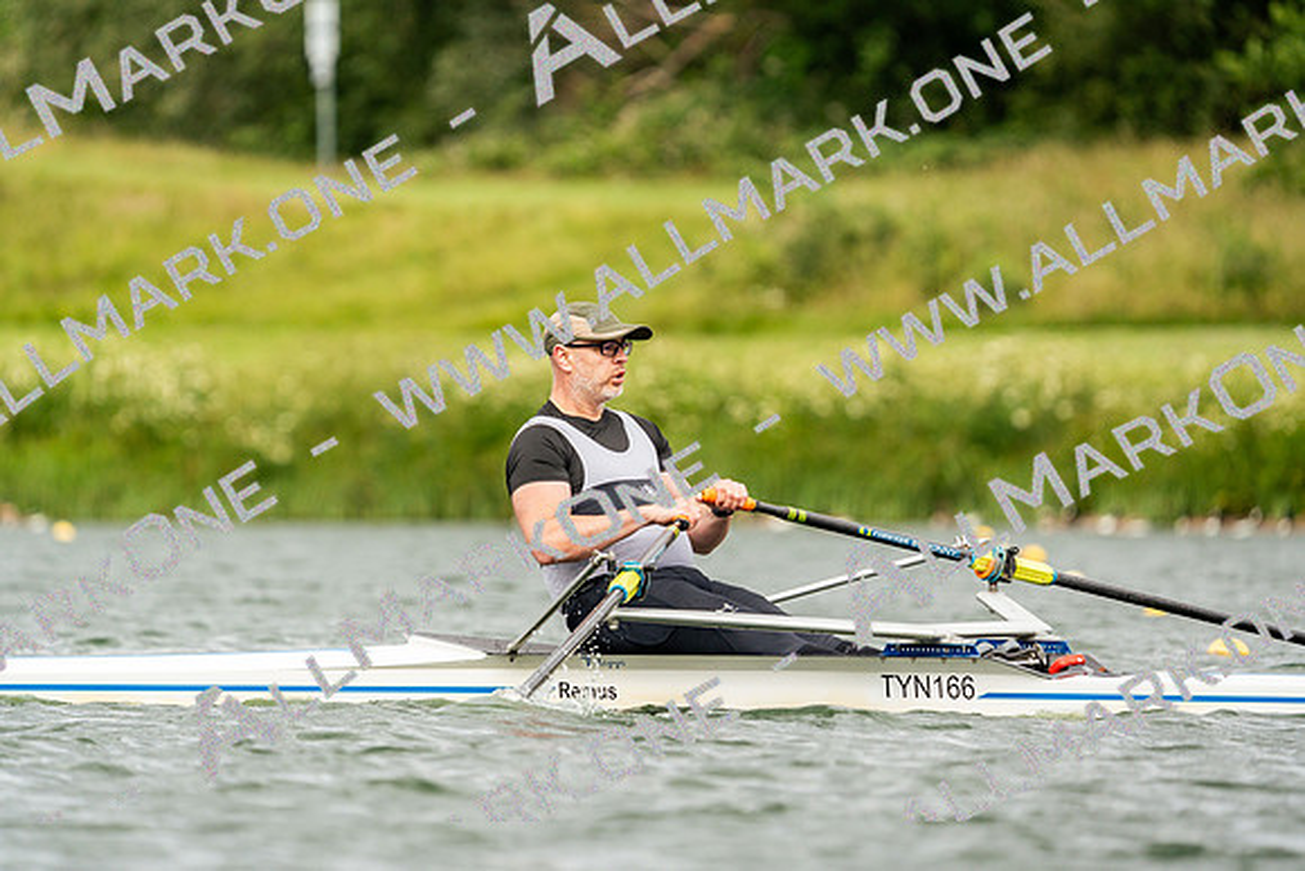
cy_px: 436
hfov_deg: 4.8
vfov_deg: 3.2
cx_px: 652
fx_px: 15699
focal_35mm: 433
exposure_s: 1/2000
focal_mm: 433
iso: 500
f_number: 6.3
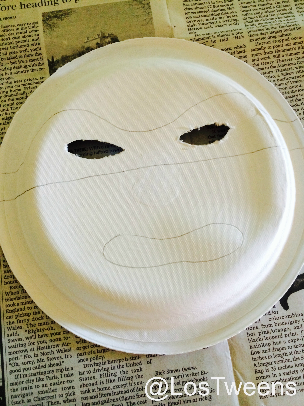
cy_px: 203
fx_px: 351
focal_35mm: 30
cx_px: 152
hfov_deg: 46.8
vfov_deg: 60.0
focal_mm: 4.12
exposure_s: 1/24
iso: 320
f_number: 2.2
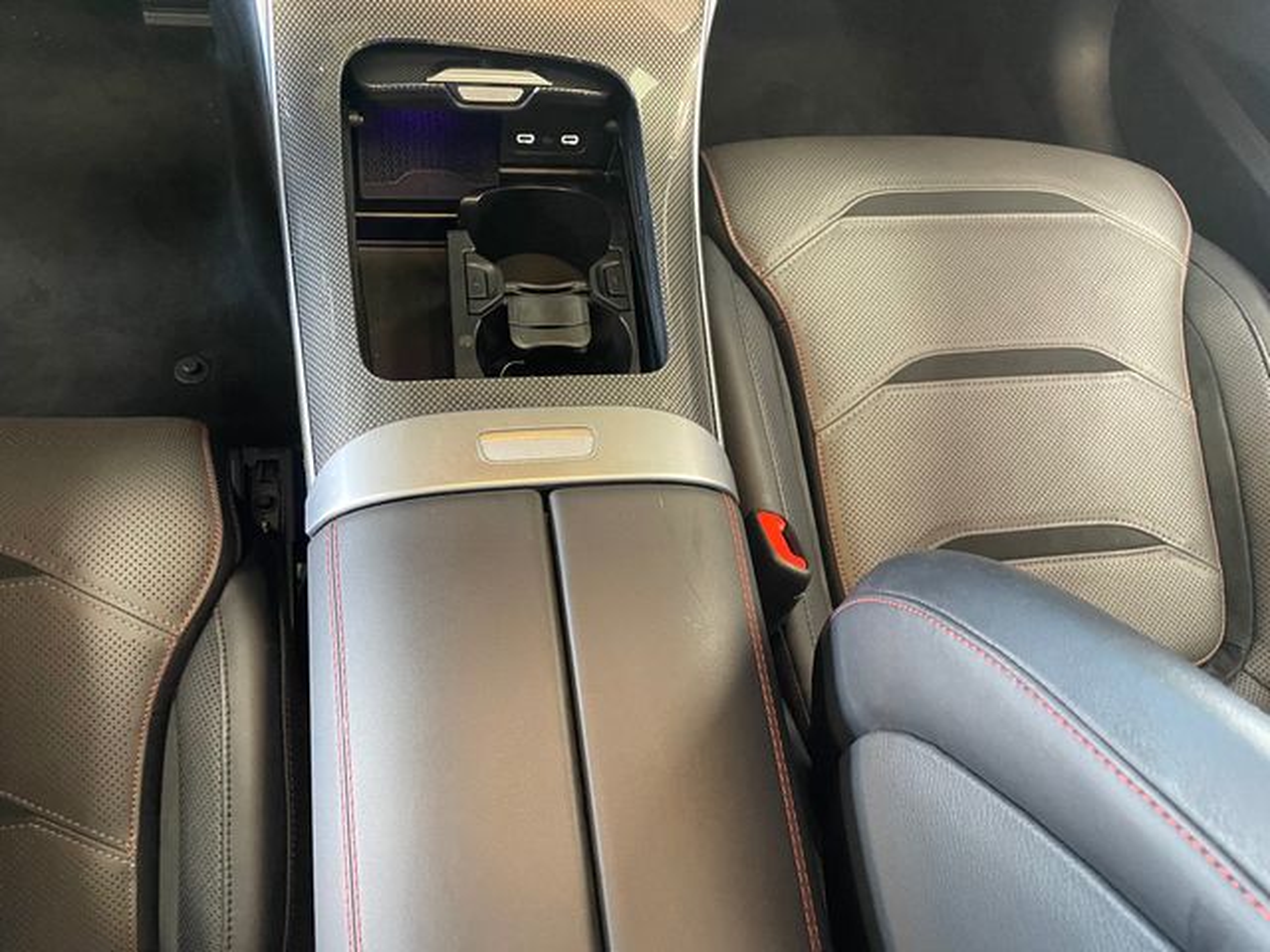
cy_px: 476
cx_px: 635
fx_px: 954
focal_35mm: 26
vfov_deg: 53.1
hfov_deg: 67.3
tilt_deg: -60.6
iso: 500
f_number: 1.6
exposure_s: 1/60
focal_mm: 4.2
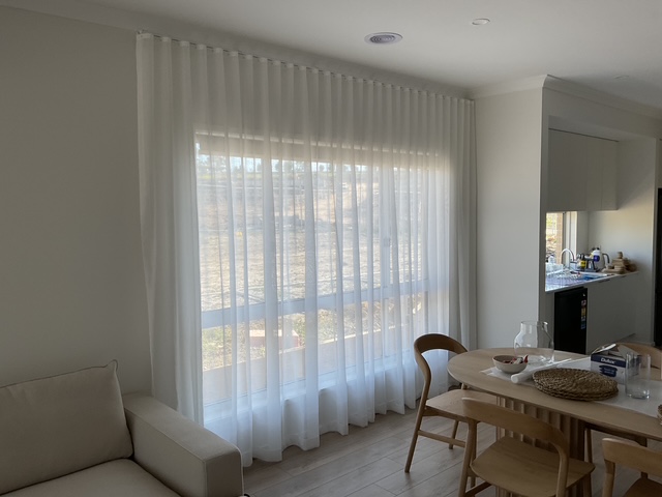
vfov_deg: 48.2
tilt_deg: -3.9
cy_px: 248
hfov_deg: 61.7
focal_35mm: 29
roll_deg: +1.0
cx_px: 331
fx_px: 555
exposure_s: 1/210
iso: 16
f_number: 1.8
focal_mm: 3
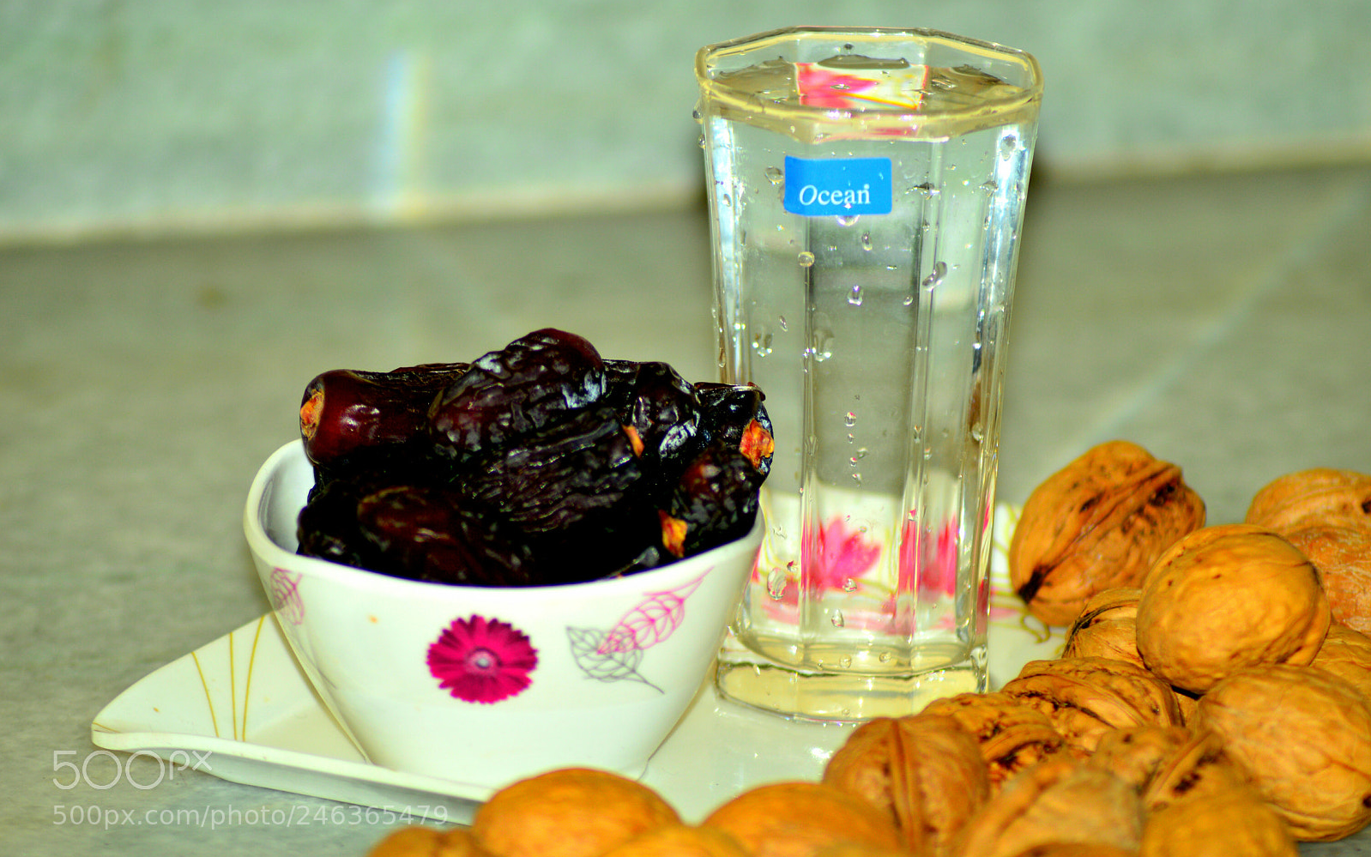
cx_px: 686
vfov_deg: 6.4
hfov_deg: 10.2
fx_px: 7717
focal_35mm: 207
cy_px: 426
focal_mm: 135
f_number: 4.2
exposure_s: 1/200
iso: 100
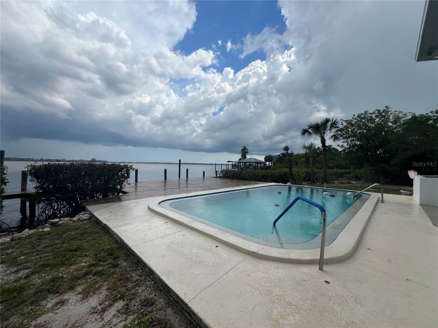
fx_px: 164
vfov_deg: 89.9
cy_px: 164
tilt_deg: -0.7
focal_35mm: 13
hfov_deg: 106.2
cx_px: 219
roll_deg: -0.9
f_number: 1.8
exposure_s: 1/3040
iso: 32
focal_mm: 1.57
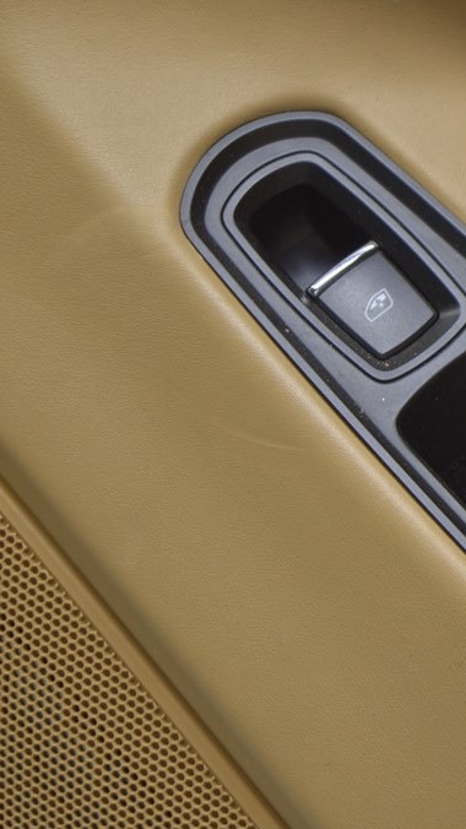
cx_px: 482
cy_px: 415
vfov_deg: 16.4
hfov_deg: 9.2
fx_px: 2875
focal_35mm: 131
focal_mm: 55
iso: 400
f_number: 5.6
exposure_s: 1/20
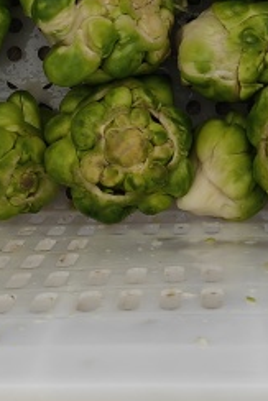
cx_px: 201
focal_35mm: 92
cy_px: -25
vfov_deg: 21.2
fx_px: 1026
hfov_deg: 14.8
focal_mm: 5.54
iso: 125
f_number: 1.8
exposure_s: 1/100
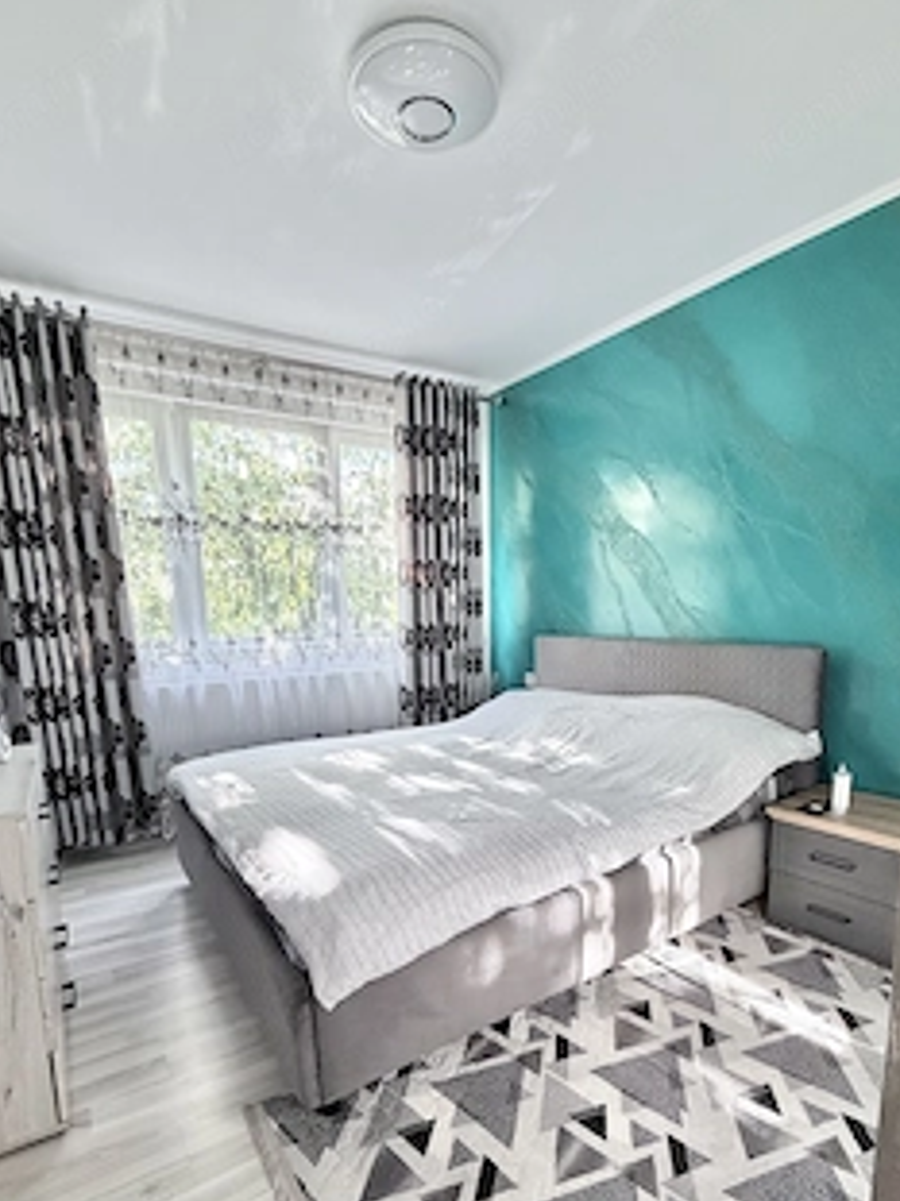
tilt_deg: -11.5
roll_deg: +1.1
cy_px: 730
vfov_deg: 86.5
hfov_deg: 71.5
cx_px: 475
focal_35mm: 18
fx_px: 624
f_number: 2.2
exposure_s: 1/105
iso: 320
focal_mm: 2.22
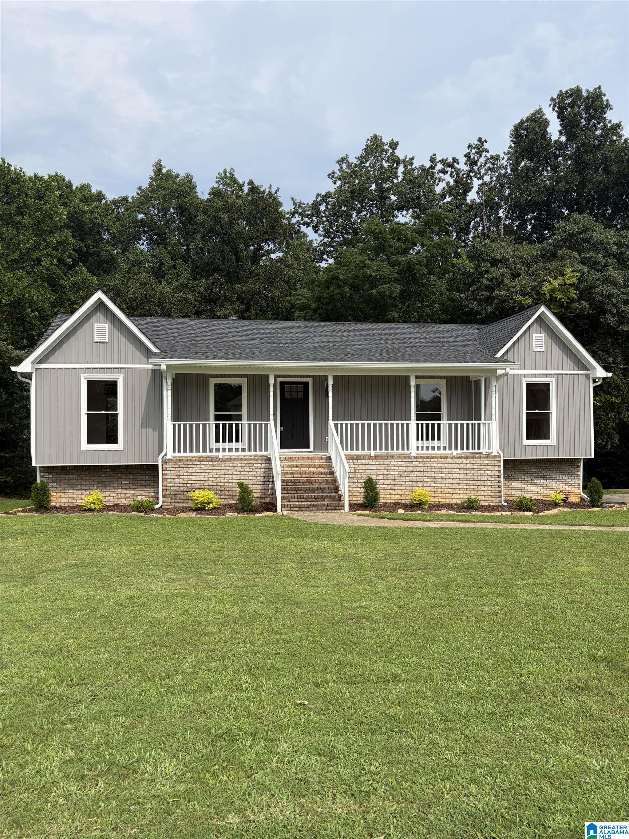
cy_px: 420
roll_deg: +0.6
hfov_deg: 53.1
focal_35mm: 26
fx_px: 630
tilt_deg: +1.4
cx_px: 314
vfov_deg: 67.3
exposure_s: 1/3831
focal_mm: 5.96
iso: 64
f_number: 1.6
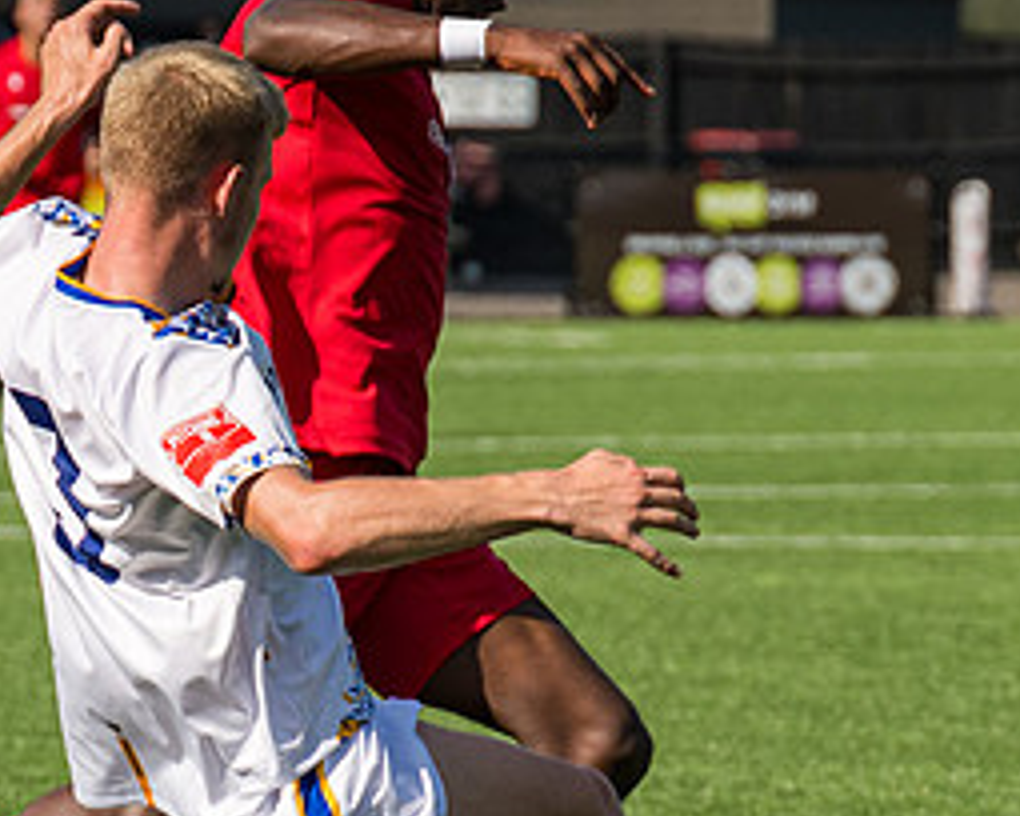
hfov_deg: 3.7
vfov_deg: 3.0
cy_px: 487
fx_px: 15819
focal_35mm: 524
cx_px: 695
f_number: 4.5
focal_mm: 102
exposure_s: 1/2500
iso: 200
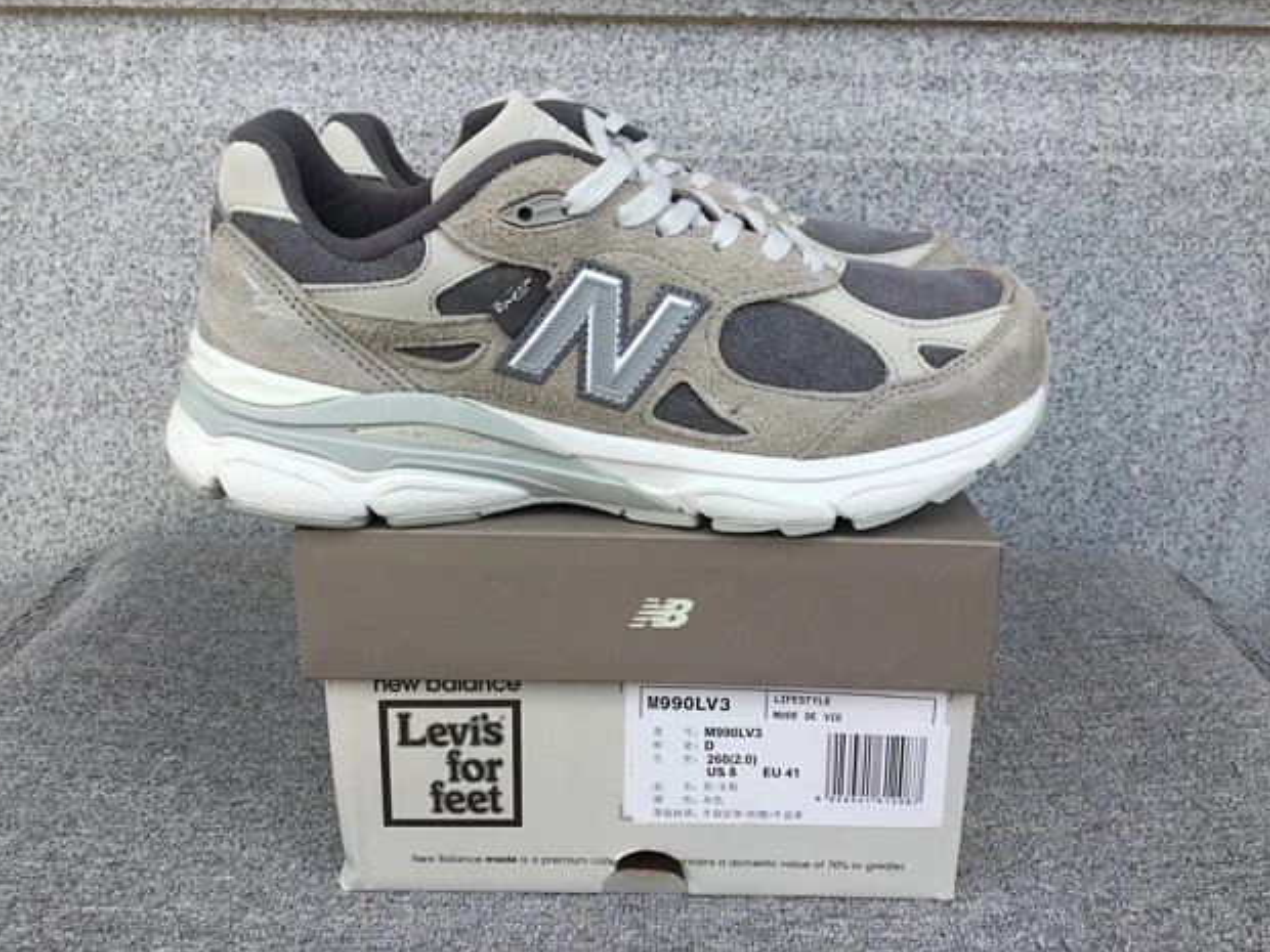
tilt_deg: -17.9
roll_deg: -0.5
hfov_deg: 56.8
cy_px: 467
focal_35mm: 32
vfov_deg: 44.2
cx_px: 623
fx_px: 1174
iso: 25
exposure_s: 1/452
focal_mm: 3.3
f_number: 2.4
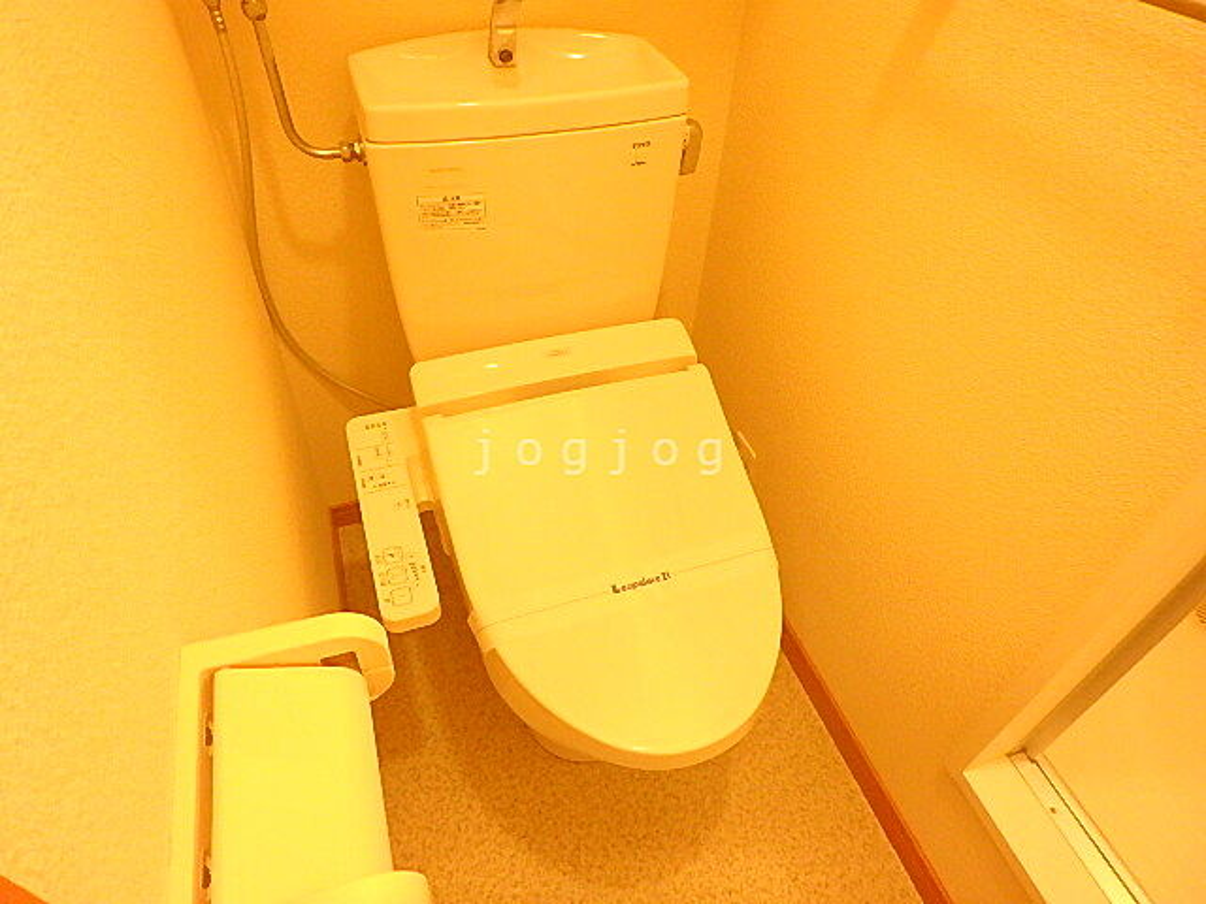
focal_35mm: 21
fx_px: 732
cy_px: 452
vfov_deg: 63.4
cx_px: 603
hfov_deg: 79.0
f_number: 3.5
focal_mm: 3.7
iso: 800
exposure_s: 1/25
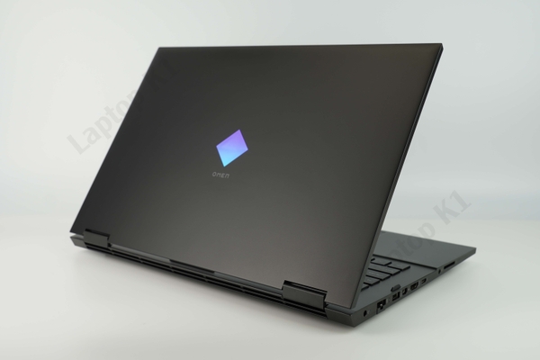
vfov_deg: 30.8
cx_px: 270
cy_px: 180
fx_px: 652
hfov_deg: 45.0
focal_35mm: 44
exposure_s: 1/30
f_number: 5.6
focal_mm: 29
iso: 100
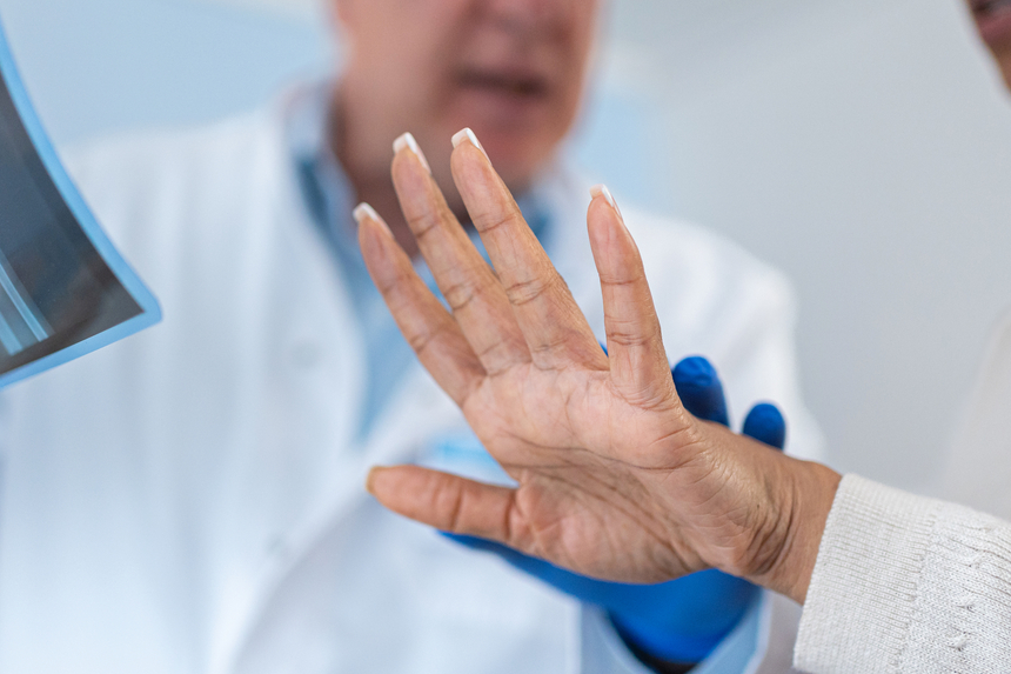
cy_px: 291
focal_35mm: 57
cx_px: 449
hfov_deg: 35.0
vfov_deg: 23.8
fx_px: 1600
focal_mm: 35
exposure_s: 1/250
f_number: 1.8
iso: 1000
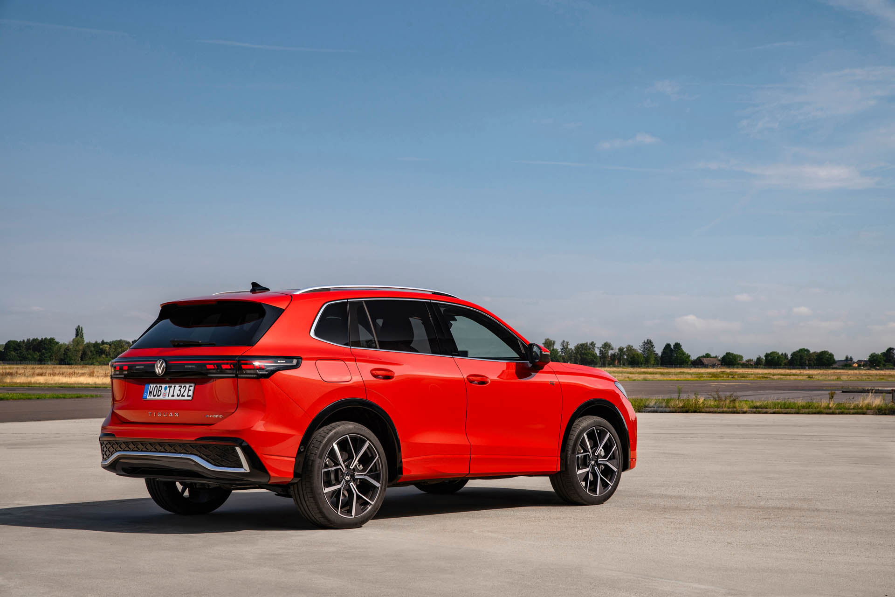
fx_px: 1541
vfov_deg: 21.9
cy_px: 298
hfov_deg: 32.4
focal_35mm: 62
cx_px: 448
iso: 200
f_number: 9
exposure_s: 1/200
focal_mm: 62
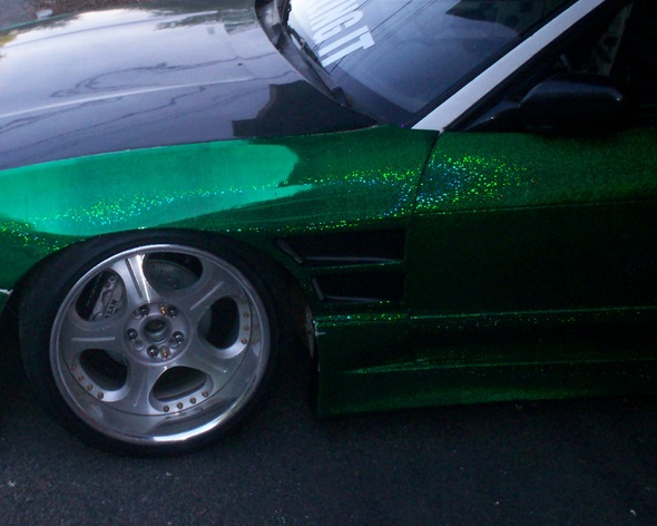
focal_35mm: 61
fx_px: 1186
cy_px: 193
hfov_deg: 30.3
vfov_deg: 24.9
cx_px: 140
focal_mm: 6
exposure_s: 1/60
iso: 140
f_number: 4.5
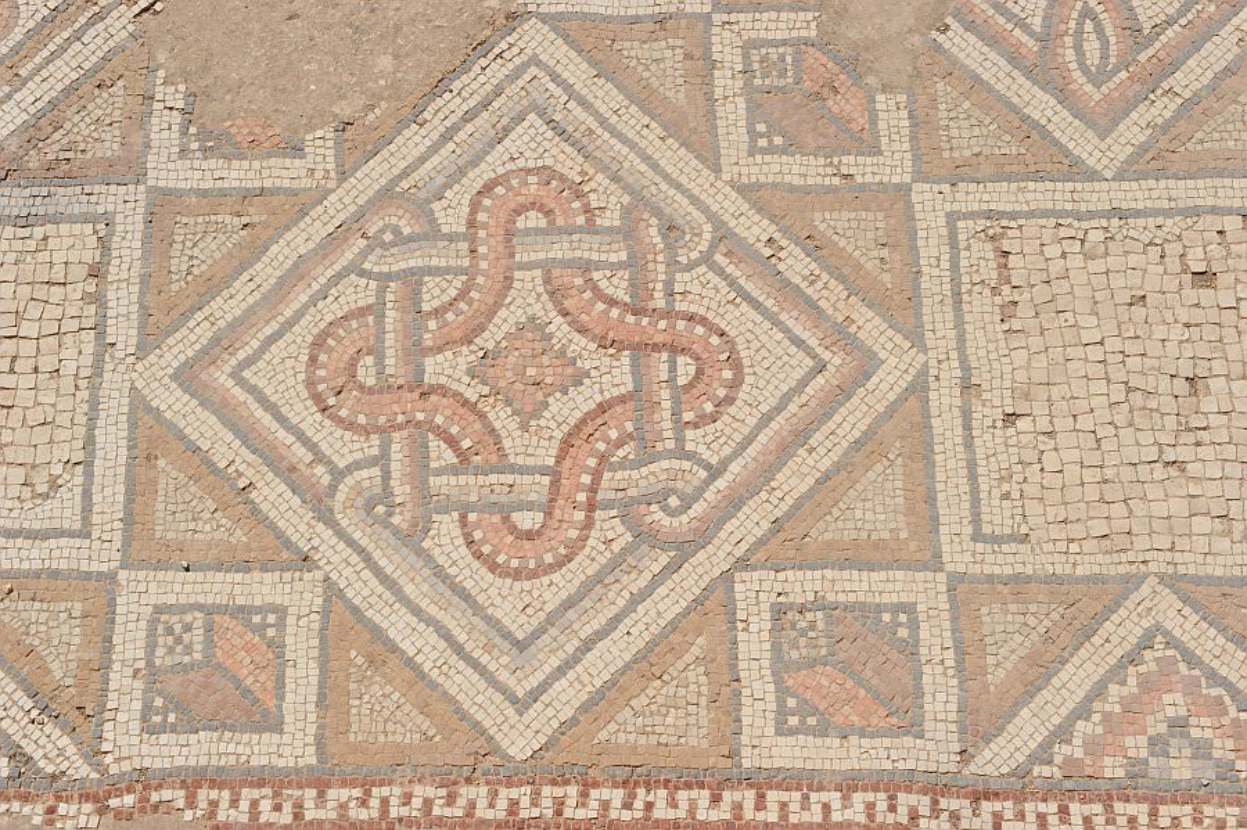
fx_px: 2008
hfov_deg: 34.5
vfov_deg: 23.4
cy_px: 415
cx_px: 624
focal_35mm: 58
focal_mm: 58
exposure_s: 1/400
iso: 200
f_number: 10
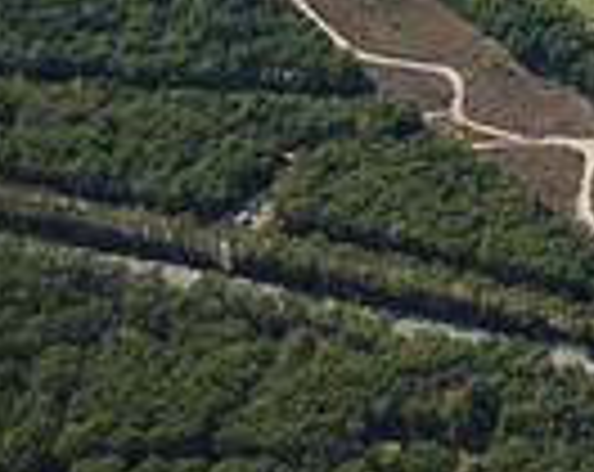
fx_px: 4350
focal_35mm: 248
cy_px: -360
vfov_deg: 6.1
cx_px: 1130
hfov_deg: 7.5
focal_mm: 40
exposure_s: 1/500
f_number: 5
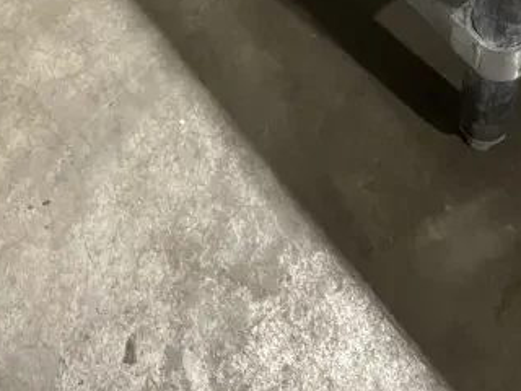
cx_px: 291
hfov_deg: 29.4
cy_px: -261
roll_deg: +4.2
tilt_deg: -42.3
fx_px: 993
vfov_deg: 18.5
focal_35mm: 66
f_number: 1.6
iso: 250
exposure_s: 1/60
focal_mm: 4.2
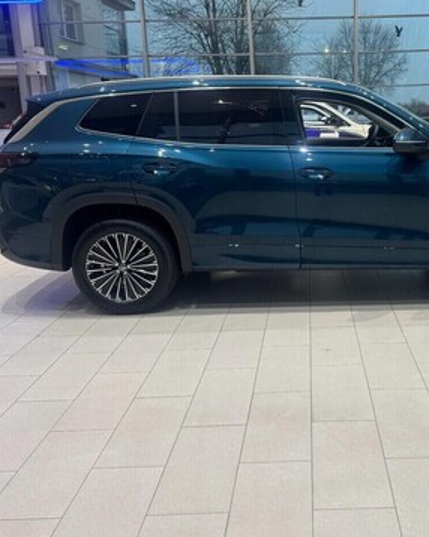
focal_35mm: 36
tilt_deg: -12.8
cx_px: 318
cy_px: 247
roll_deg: +1.6
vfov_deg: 50.3
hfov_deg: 40.1
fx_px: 572
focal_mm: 6.76
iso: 200
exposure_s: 1/50
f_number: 1.78
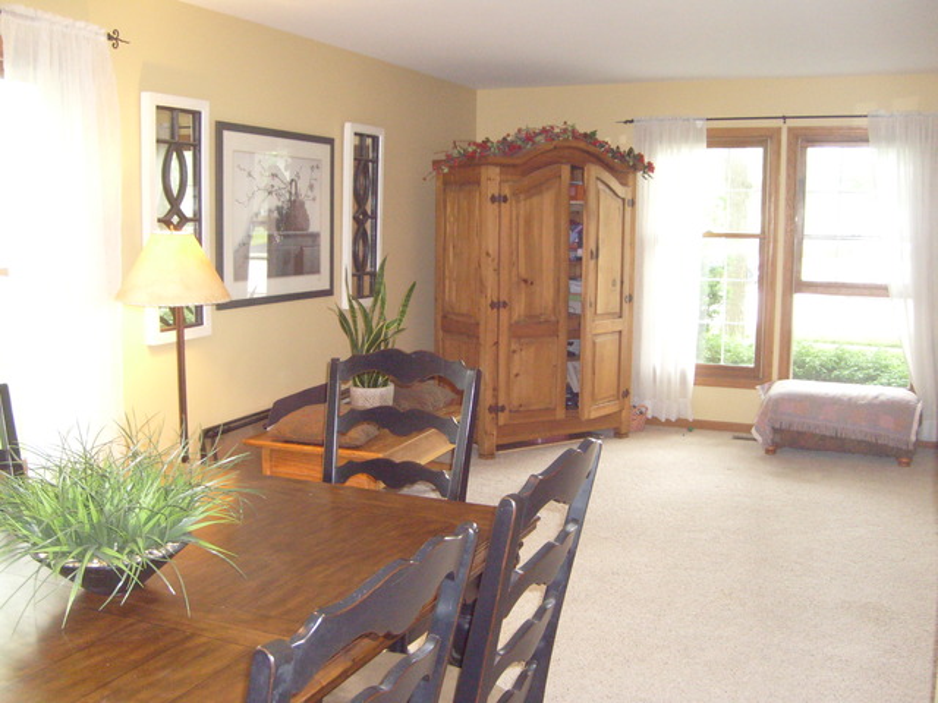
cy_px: 352
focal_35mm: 35
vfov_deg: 40.7
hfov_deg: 52.6
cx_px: 469
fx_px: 948
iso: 400
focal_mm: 5.8
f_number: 2.8
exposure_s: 1/45
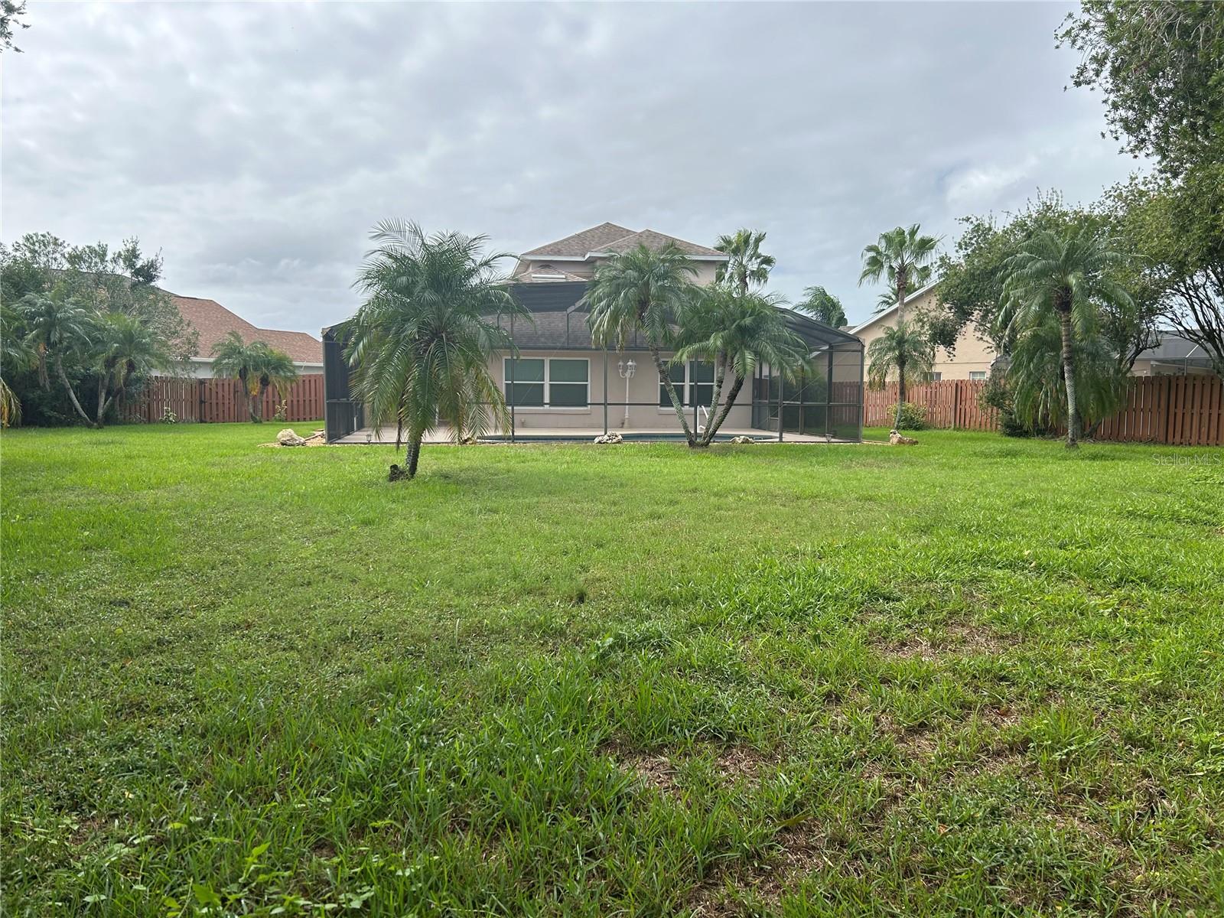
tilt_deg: -4.8
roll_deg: -0.8
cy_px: 459
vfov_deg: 53.1
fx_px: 919
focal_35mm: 26
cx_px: 612
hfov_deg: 67.3
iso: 50
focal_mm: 5.7
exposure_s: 1/4115
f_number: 1.5
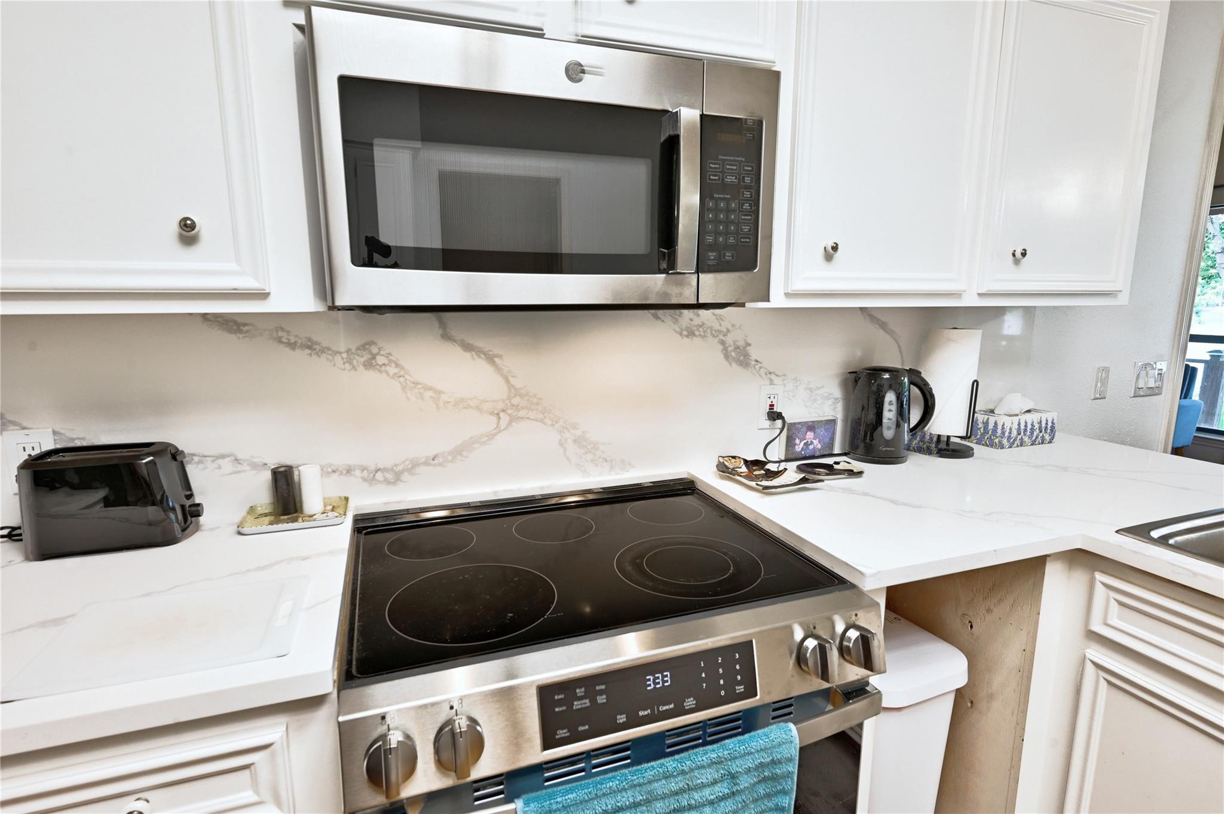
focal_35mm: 18
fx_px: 628
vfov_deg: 65.9
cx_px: 612
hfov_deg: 88.5
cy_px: 407
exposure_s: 1/13
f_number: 8
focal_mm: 18.5
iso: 400
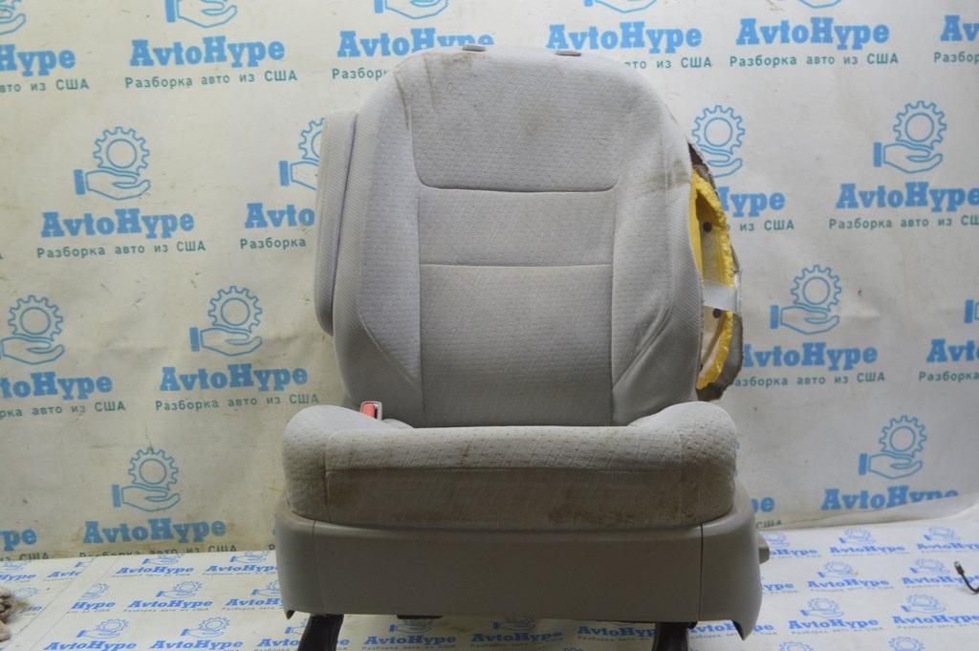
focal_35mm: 33
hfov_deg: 57.3
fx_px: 897
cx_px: 490
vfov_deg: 39.9
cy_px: 326
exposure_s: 1/20
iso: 400
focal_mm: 22
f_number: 5.6
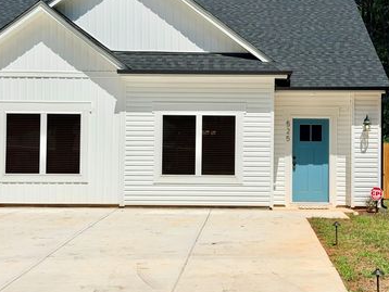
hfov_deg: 28.9
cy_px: 130
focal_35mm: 67
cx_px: 241
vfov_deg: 21.9
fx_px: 753
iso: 80
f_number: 1.78
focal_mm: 6.76
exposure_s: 1/13333
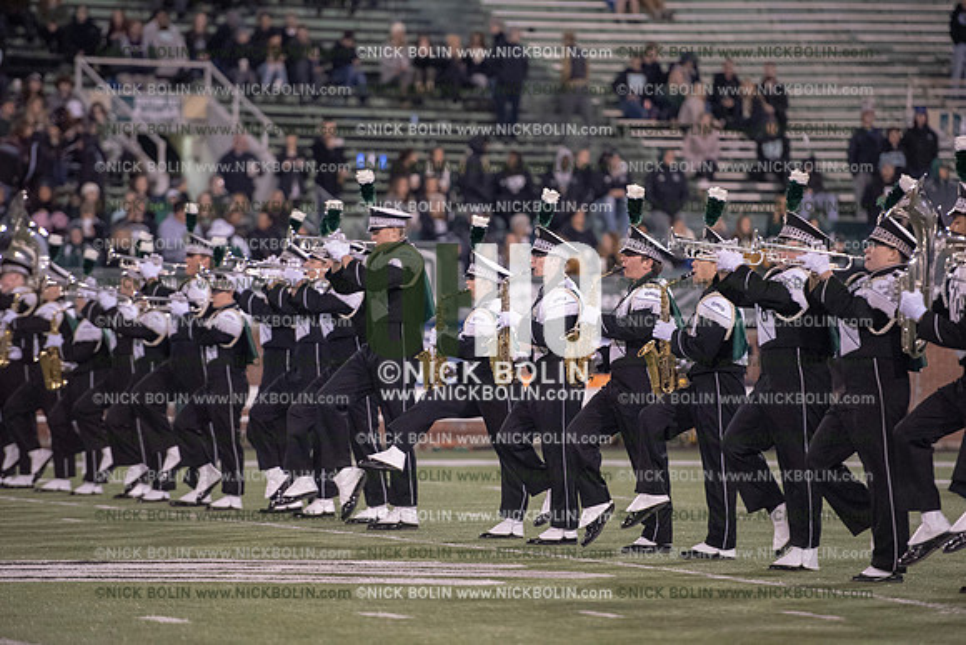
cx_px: 483
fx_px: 5368
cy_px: 322
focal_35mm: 200
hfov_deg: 10.3
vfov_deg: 6.9
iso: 5000
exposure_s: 1/1250
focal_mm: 200
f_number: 3.2
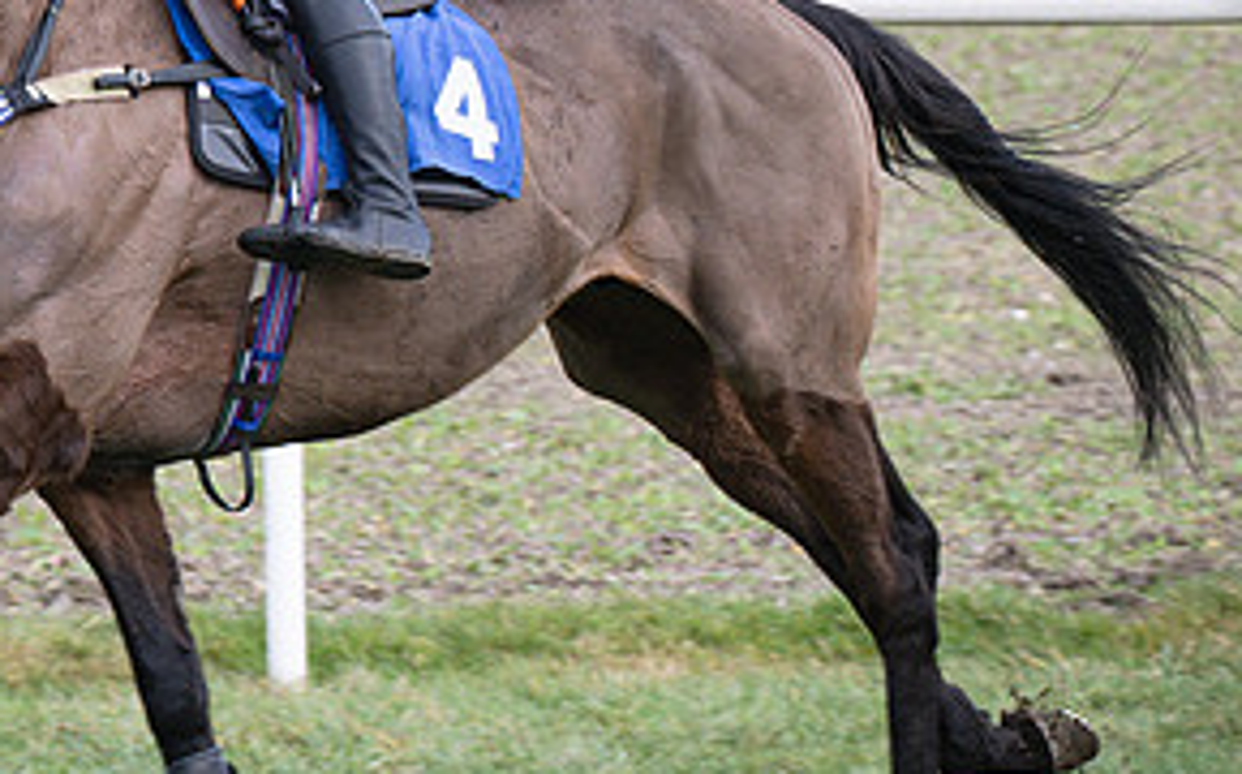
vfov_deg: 2.6
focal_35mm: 506
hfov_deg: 4.2
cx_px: 84
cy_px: 190
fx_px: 17111
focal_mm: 102
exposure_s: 1/640
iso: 200
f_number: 4
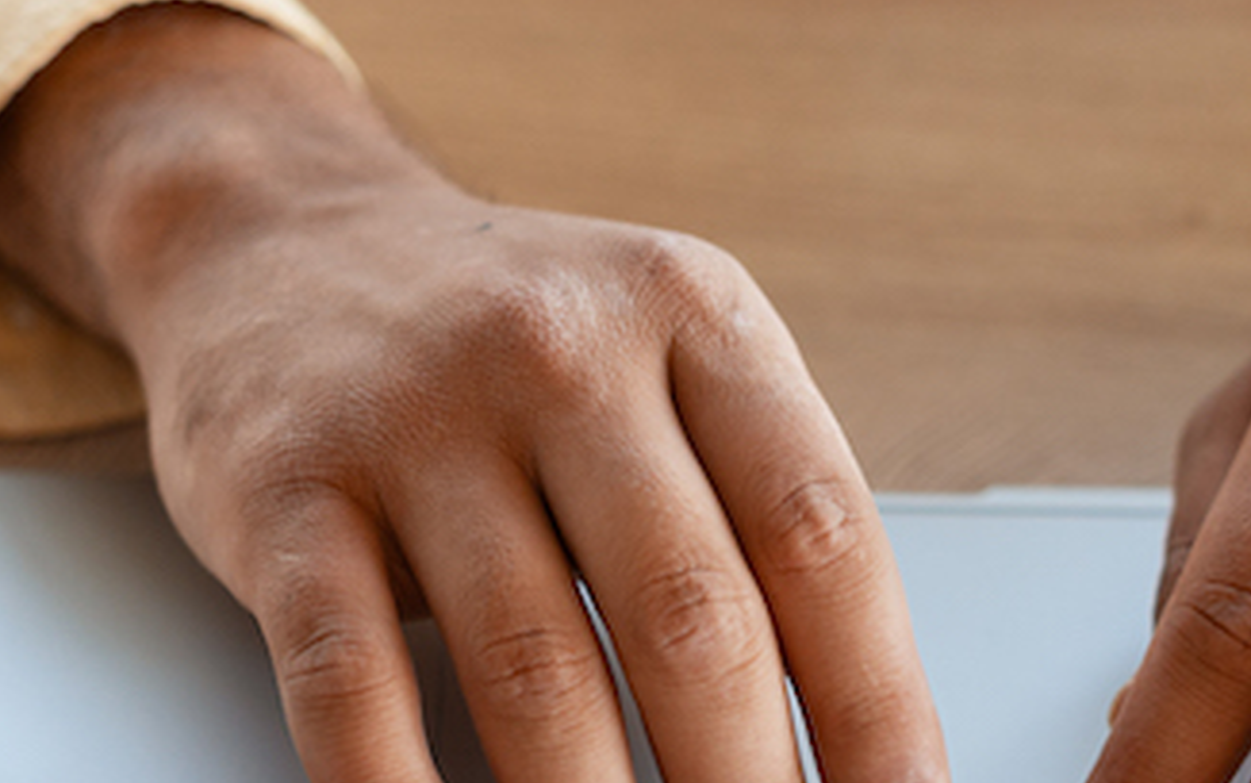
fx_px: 4263
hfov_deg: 16.6
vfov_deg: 10.5
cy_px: 624
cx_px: 913
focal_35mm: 125
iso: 400
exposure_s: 1/320
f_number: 2.8
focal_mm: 50
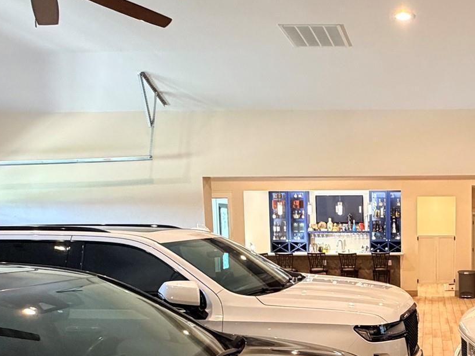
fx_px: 480
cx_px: 429
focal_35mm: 35
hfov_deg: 47.3
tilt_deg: -6.2
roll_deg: +0.6
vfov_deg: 39.6
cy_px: 267
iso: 500
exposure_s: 1/60
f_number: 2.2
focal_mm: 2.22
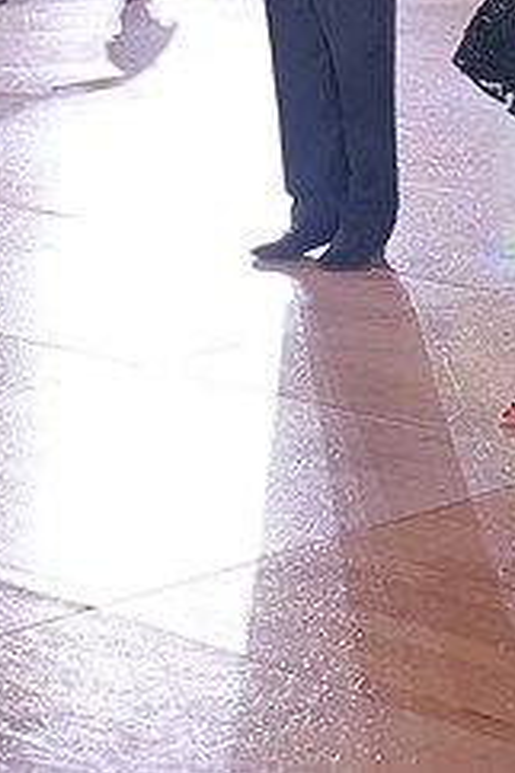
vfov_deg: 16.4
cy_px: -150
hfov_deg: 11.3
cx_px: 475
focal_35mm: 120
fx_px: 2578
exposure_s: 1/400
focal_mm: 50
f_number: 4
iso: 2000
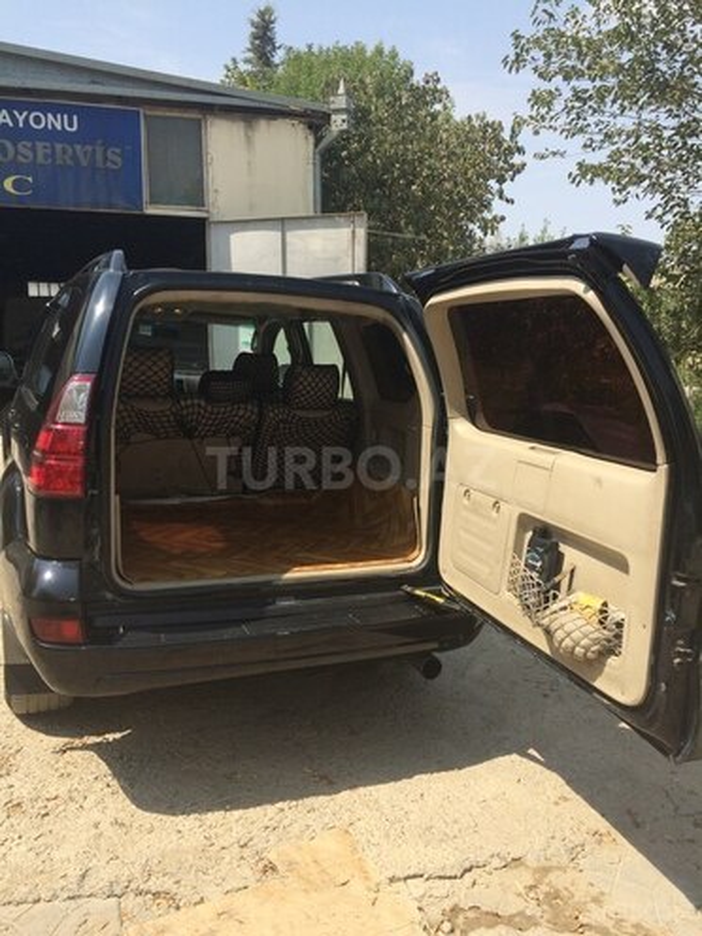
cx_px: 351
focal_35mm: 29
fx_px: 784
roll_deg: +0.5
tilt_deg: -10.7
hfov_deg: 48.2
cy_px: 468
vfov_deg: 61.7
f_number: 2.2
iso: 32
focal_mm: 4.15
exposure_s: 1/1642
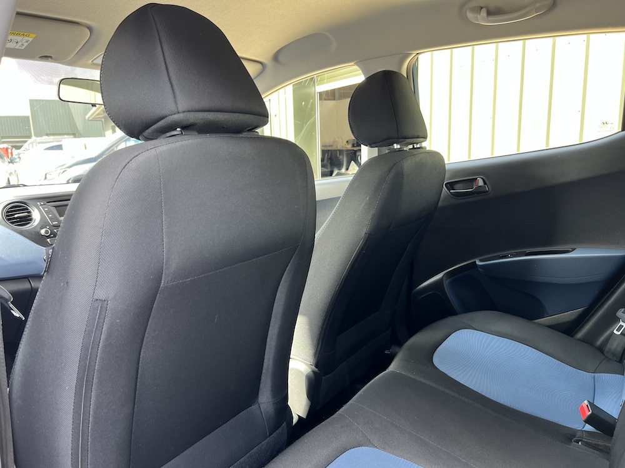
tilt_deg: -12.0
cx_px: 312
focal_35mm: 26
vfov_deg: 53.1
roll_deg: +3.0
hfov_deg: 67.3
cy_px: 234
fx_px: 469
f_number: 1.5
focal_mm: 5.7
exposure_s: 1/121
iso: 80
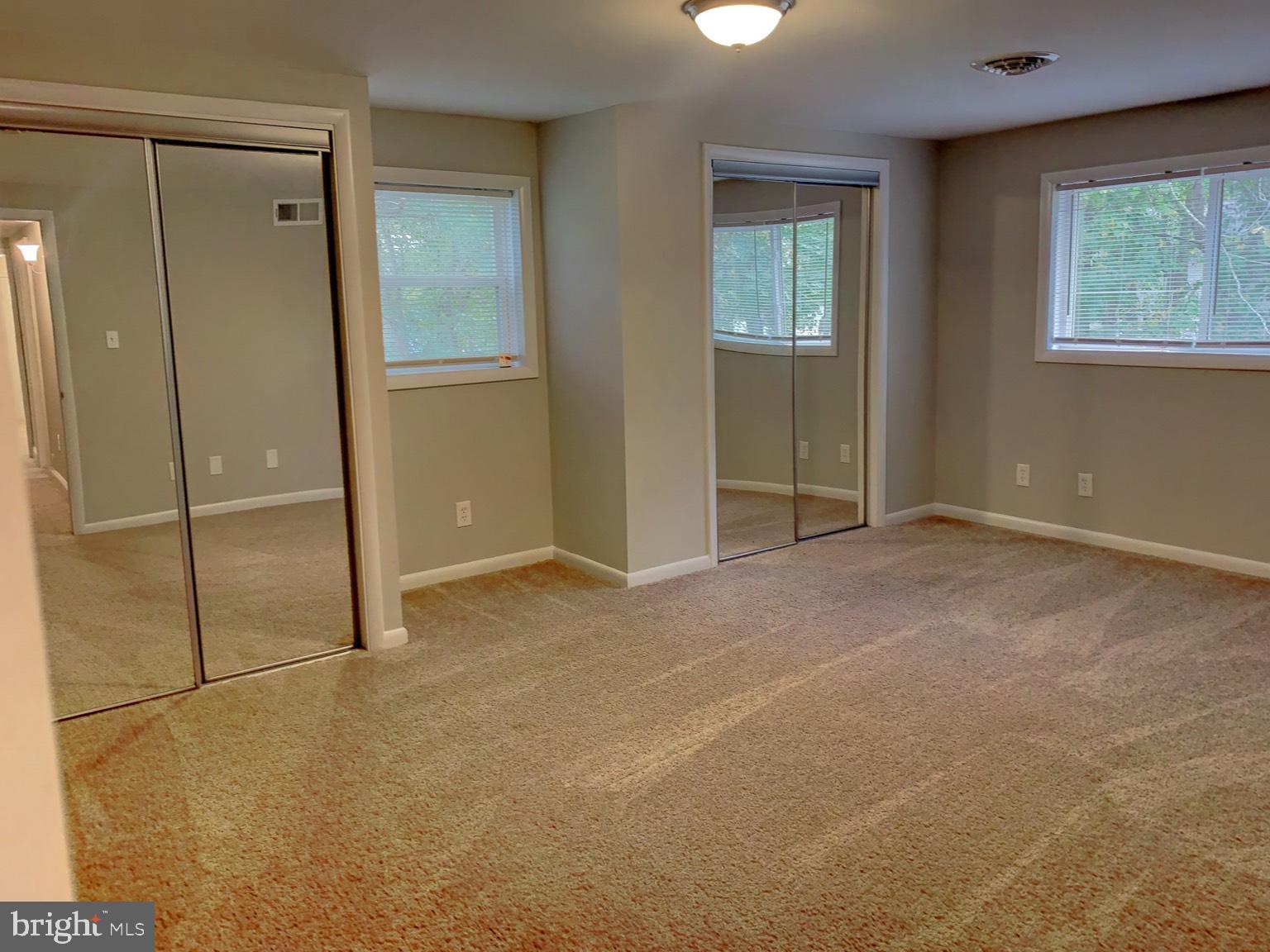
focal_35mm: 26
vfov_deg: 53.1
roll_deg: +1.2
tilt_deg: -8.5
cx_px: 635
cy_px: 476
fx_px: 954
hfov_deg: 67.3
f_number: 1.8
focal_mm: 4.25
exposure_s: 1/30
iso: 80
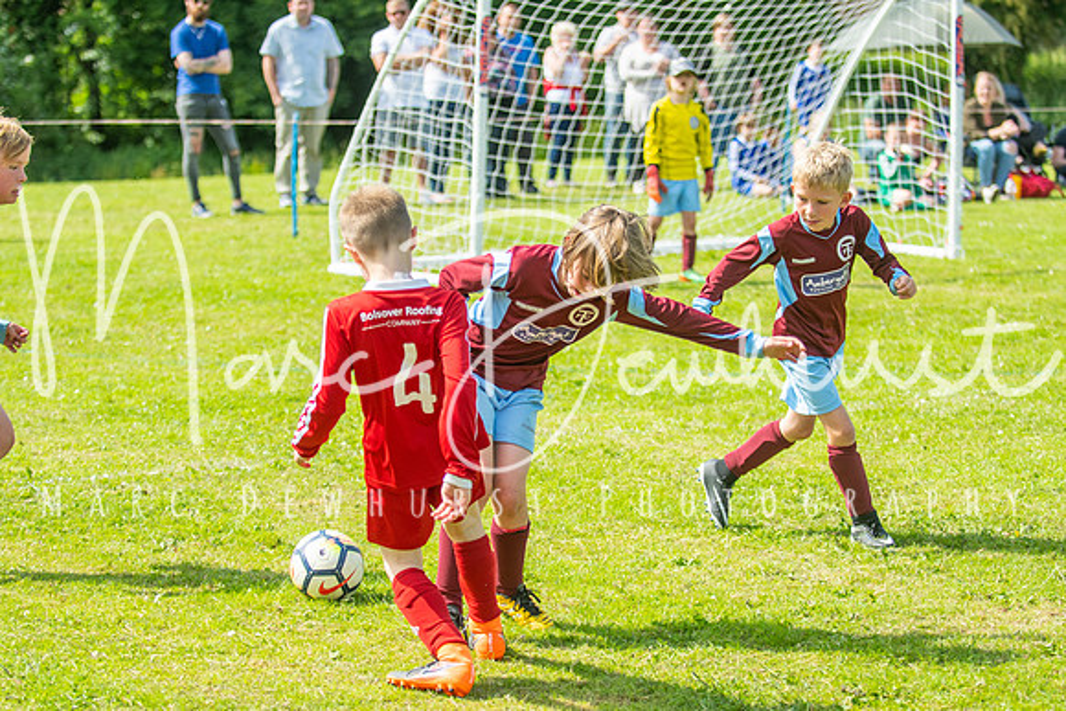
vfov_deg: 13.0
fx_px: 3110
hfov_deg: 19.5
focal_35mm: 105
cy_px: 356
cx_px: 533
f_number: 3.2
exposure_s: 1/1600
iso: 250
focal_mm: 70
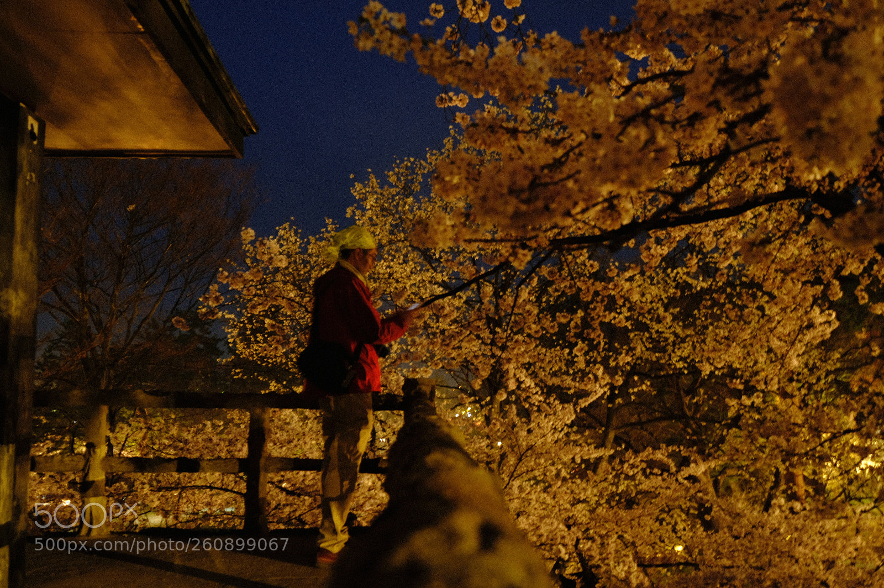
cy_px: 294
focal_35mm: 36
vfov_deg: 36.8
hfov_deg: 53.2
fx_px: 883
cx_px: 442
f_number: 4
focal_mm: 24
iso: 400
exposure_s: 2
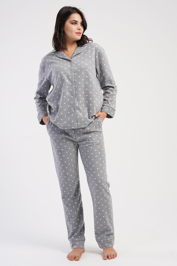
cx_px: 88
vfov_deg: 44.5
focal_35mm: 44
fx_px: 324
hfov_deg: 30.5
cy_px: 133
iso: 100
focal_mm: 44
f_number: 6.3
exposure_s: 1/125
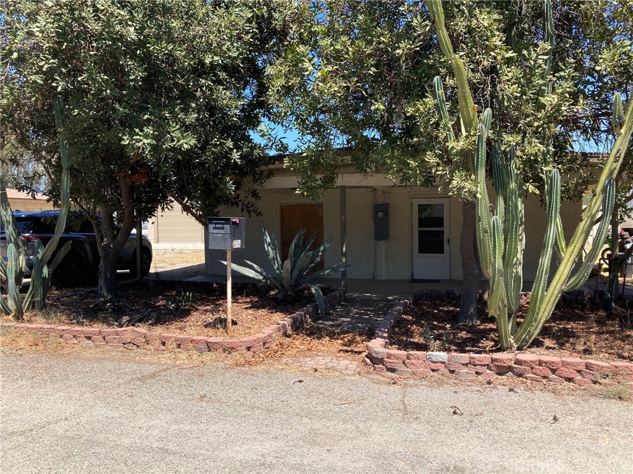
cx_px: 316
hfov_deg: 63.4
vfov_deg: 49.7
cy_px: 237
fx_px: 512
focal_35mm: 28
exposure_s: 1/979
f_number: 1.8
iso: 20
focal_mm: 3.99
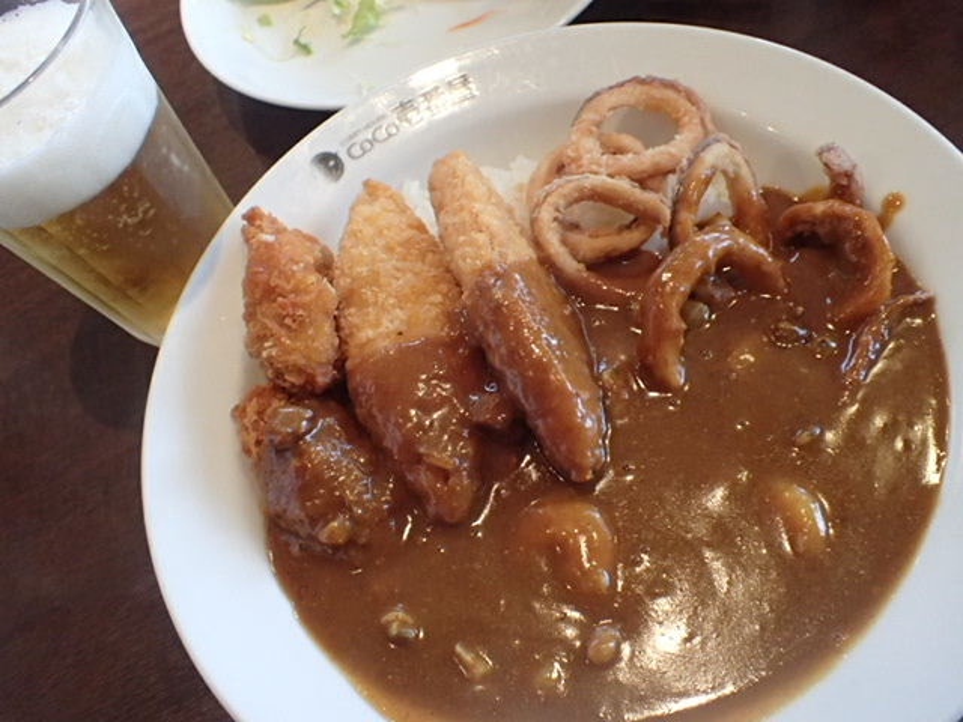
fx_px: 835
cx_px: 482
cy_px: 361
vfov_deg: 46.8
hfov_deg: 60.0
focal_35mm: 30
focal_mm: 5.5
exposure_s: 1/125
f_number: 2.3
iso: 800
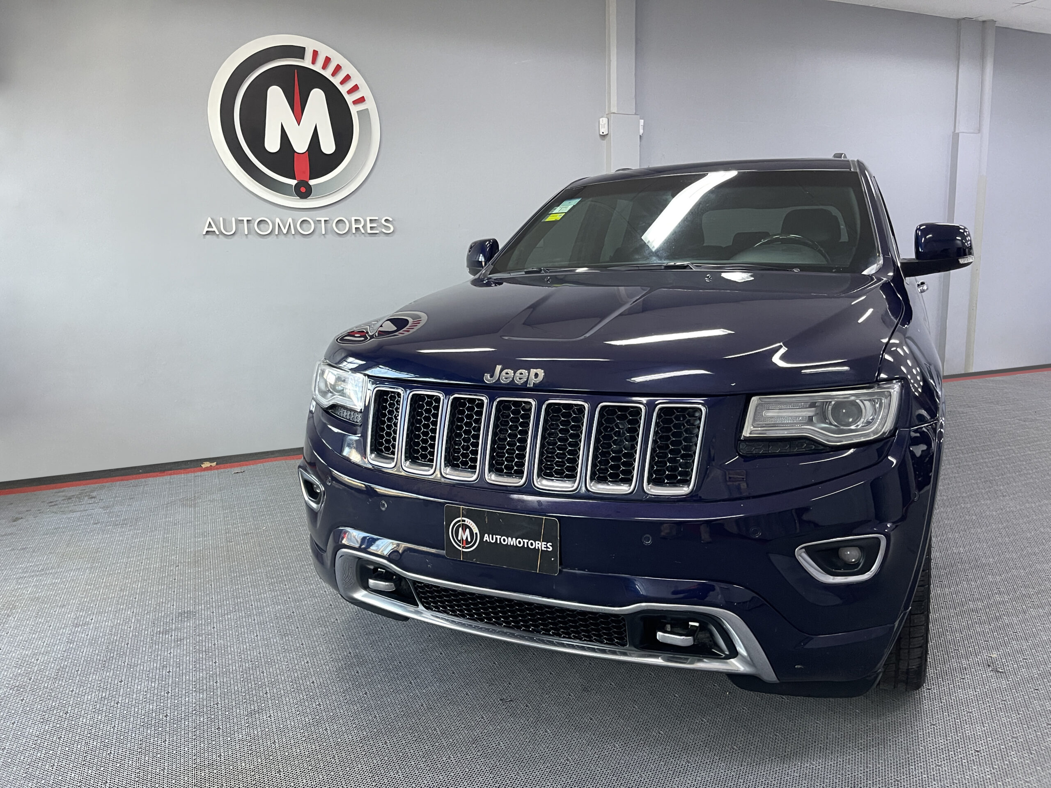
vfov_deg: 54.9
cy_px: 394
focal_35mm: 25
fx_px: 759
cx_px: 526
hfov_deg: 69.4
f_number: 1.6
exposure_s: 1/51
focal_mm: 5.1
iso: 500
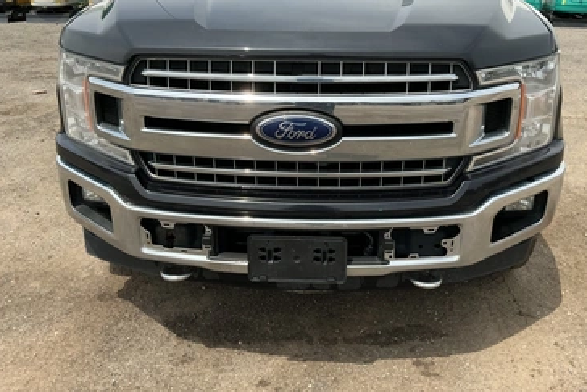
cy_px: 152
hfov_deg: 58.6
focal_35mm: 32
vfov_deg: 40.9
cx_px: 314
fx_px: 522
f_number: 1.8
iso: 25
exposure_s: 1/1076
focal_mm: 3
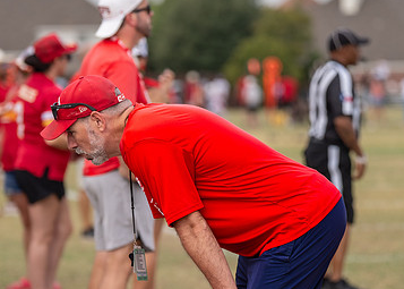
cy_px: 185
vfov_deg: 6.2
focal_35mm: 233
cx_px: 179
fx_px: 2673
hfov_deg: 8.6
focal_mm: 126
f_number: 2.8
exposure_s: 1/2000
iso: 160
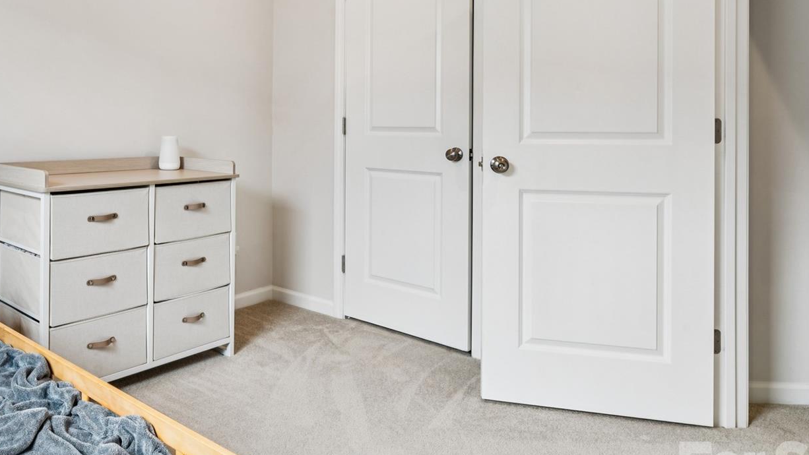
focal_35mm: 29
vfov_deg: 39.6
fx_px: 616
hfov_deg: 63.2
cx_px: 214
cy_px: 121
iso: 100
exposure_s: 1/3.33
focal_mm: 16.4
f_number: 13
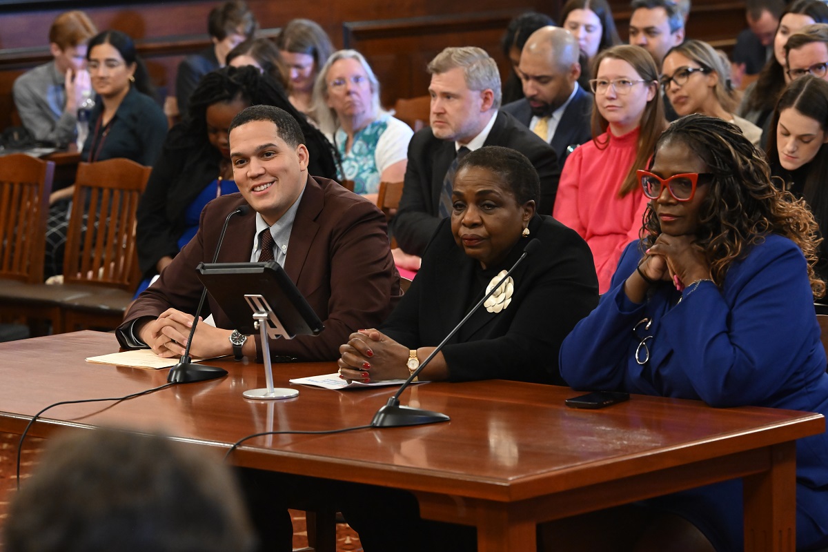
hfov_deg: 13.7
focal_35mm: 150
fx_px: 3450
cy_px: 276
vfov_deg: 9.1
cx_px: 414
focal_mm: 150
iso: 6400
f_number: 6.3
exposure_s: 1/60
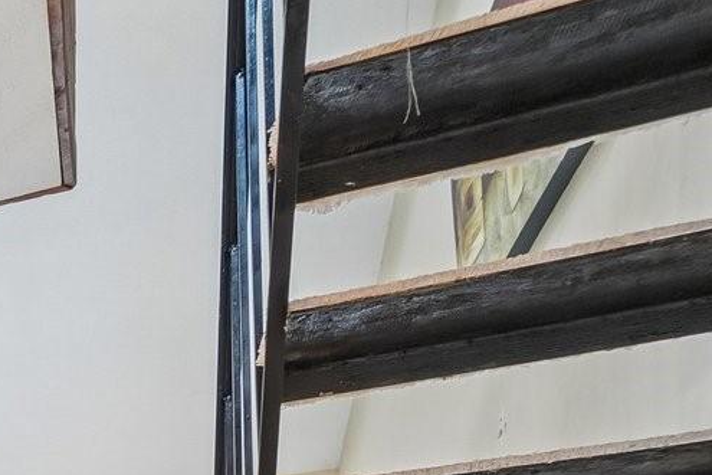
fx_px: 1226
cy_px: 910
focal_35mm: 62
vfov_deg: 17.0
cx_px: -665
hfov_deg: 19.9
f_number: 8
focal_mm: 10
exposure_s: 1/10
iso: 400
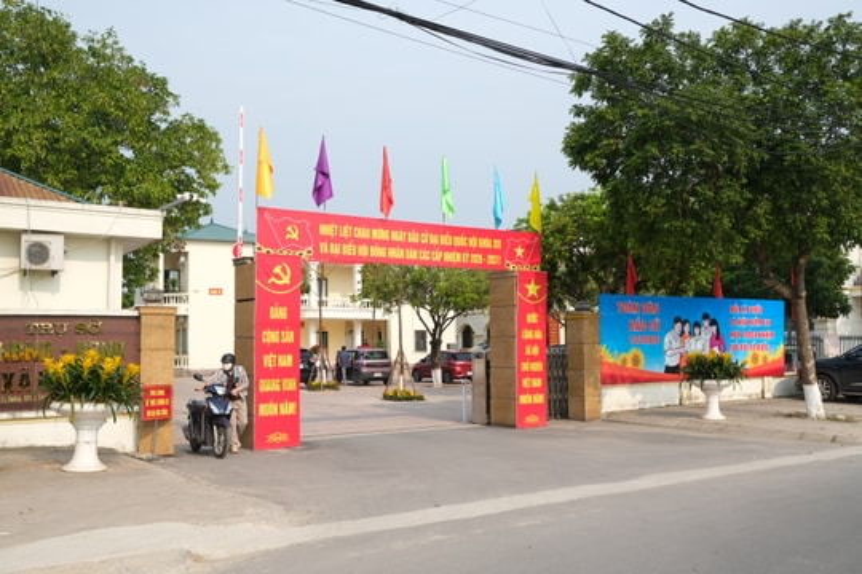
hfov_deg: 54.4
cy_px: 287
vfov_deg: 37.9
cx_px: 431
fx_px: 838
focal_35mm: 35
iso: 160
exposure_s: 1/480
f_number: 5.6
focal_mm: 23
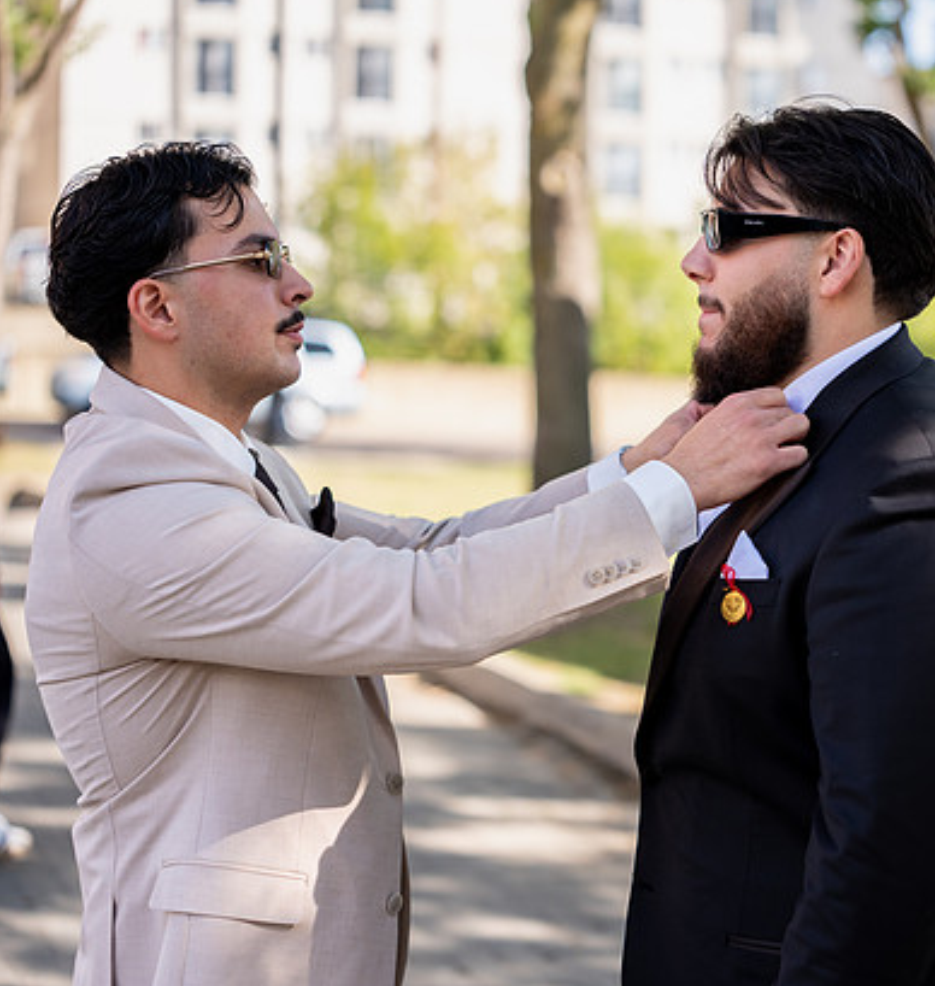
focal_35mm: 72
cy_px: 509
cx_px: 698
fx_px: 2261
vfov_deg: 24.6
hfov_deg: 23.1
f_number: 2
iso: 100
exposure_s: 1/1250
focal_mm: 50
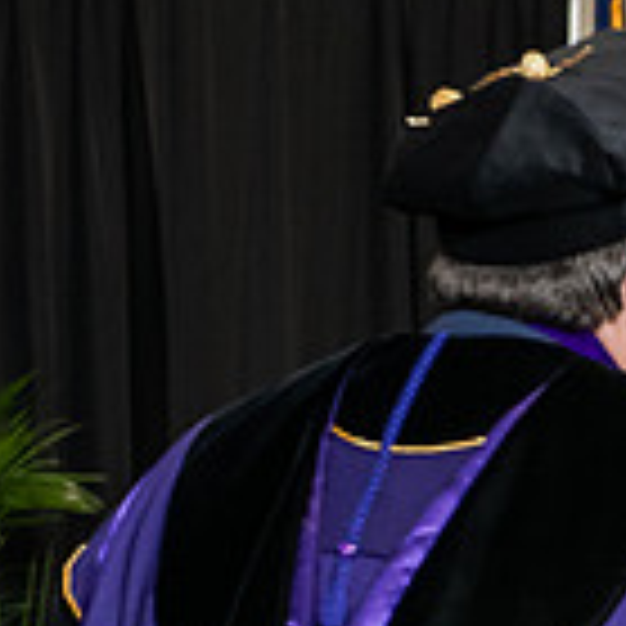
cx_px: 1063
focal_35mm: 249
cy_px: 628
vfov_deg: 7.0
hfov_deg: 6.9
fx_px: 5095
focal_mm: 70
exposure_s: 1/200
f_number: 5
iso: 2000
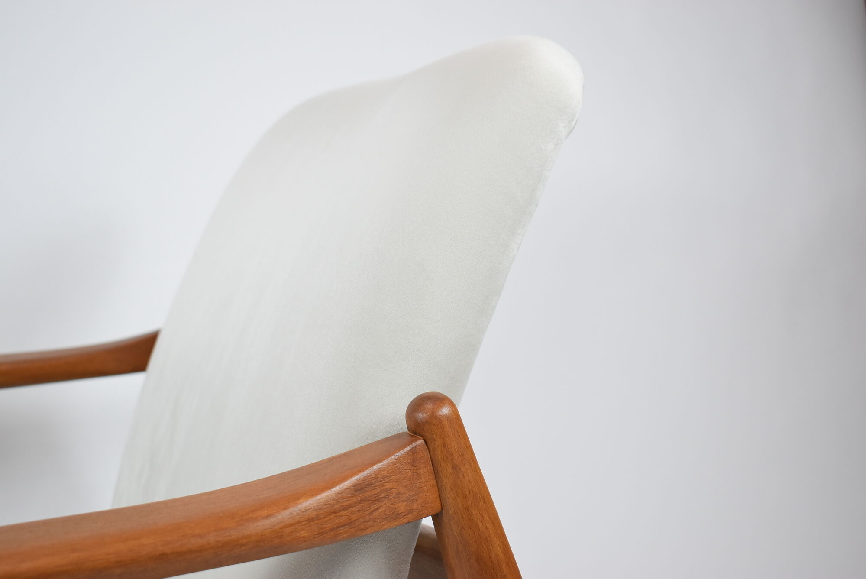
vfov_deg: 28.1
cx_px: 433
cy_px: 290
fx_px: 1156
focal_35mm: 48
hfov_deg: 41.1
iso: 800
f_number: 5
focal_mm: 32
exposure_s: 1/125
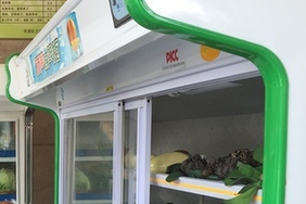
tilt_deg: -5.2
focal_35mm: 64
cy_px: 210
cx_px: -1
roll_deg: -0.4
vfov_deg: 20.5
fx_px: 544
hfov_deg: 29.3
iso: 50
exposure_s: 1/100
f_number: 2.2
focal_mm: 4.15
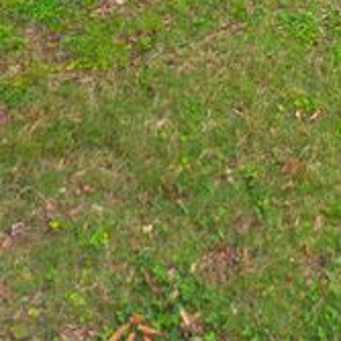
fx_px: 903
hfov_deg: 19.5
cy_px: -328
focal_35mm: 81
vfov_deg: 16.6
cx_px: 461
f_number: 1.8
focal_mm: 5.4
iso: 50
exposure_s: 1/133
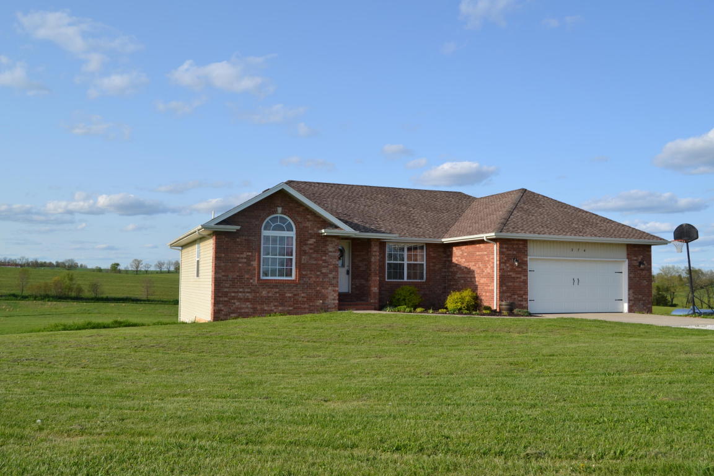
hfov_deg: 57.2
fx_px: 654
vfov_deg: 40.0
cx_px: 357
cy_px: 238
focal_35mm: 33
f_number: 8
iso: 100
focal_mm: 22
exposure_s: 1/250
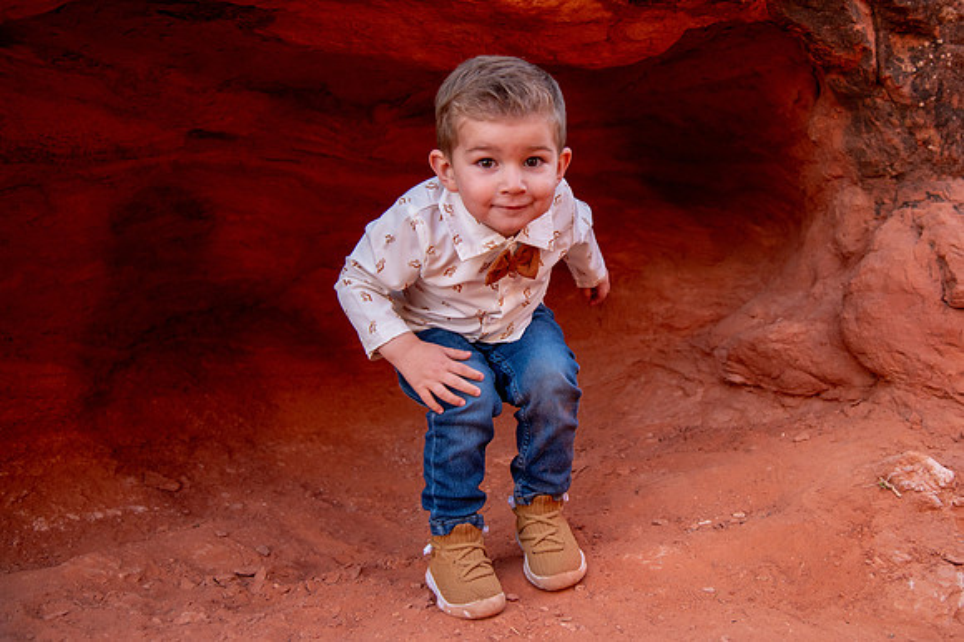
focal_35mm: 45
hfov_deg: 43.6
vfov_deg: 29.9
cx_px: 569
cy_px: 263
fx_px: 1200
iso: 2000
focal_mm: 38
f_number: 4
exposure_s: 1/160
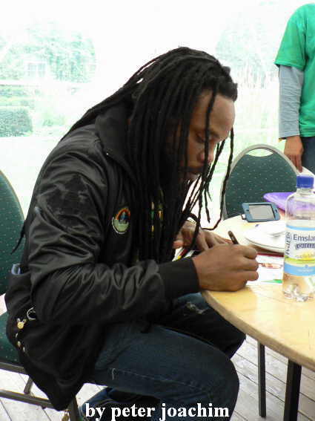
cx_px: 158
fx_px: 425
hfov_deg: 40.7
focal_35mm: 35
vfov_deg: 52.6
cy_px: 210
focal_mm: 6
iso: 200
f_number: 2.8
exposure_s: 1/25
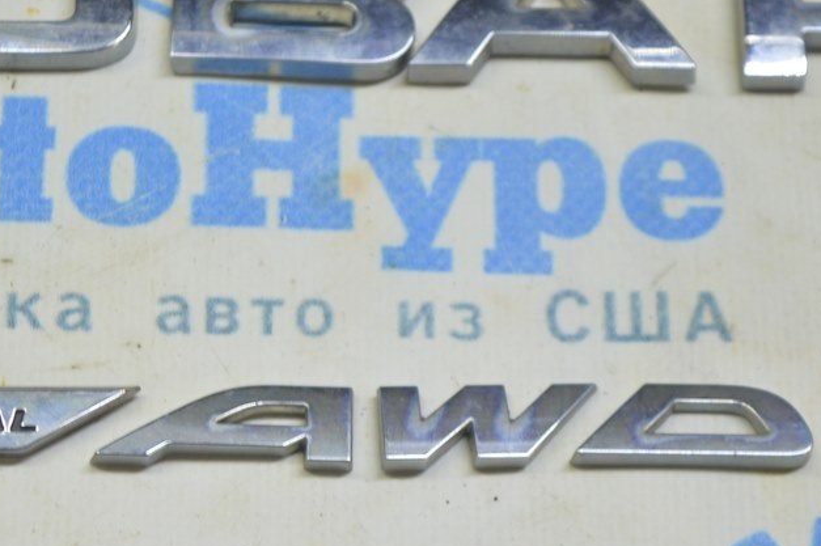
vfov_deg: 10.1
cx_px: 219
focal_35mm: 135
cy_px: 424
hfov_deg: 15.2
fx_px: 3072
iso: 400
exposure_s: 1/20
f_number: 5.6
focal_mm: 55
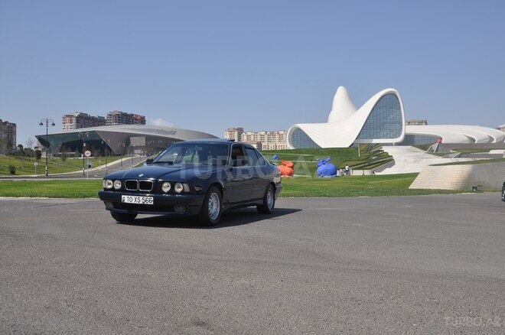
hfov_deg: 51.3
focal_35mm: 38
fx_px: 525
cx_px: 252
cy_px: 168
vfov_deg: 35.4
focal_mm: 25
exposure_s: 1/400
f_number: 10
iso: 200
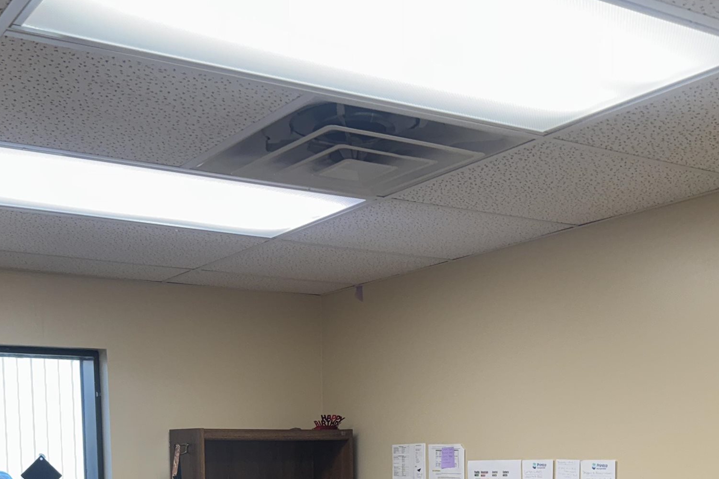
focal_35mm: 51
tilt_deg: -3.7
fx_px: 1018
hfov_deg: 38.8
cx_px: 314
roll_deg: +0.4
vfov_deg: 24.5
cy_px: 540
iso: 100
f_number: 1.78
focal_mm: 6.76
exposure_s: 1/120
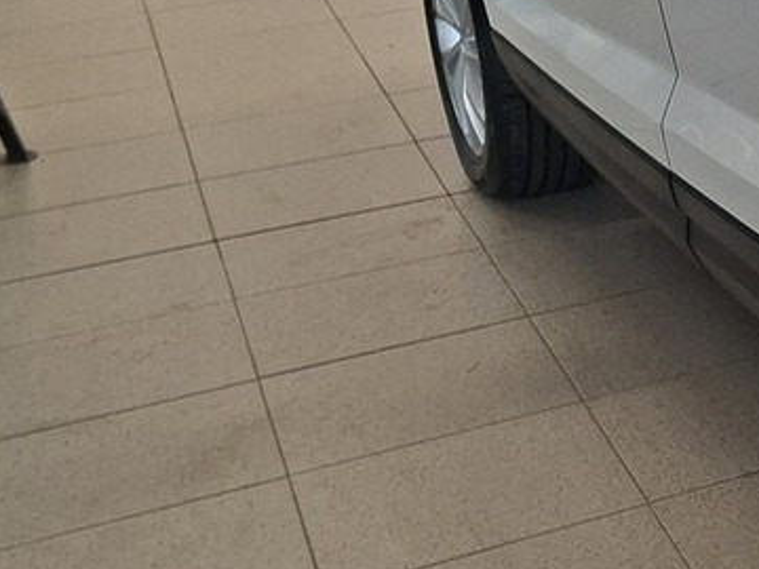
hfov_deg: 17.0
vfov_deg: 15.7
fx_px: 2017
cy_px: -23
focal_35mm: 92
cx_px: 1415
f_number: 1.8
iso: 50
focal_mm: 5.54
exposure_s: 1/100
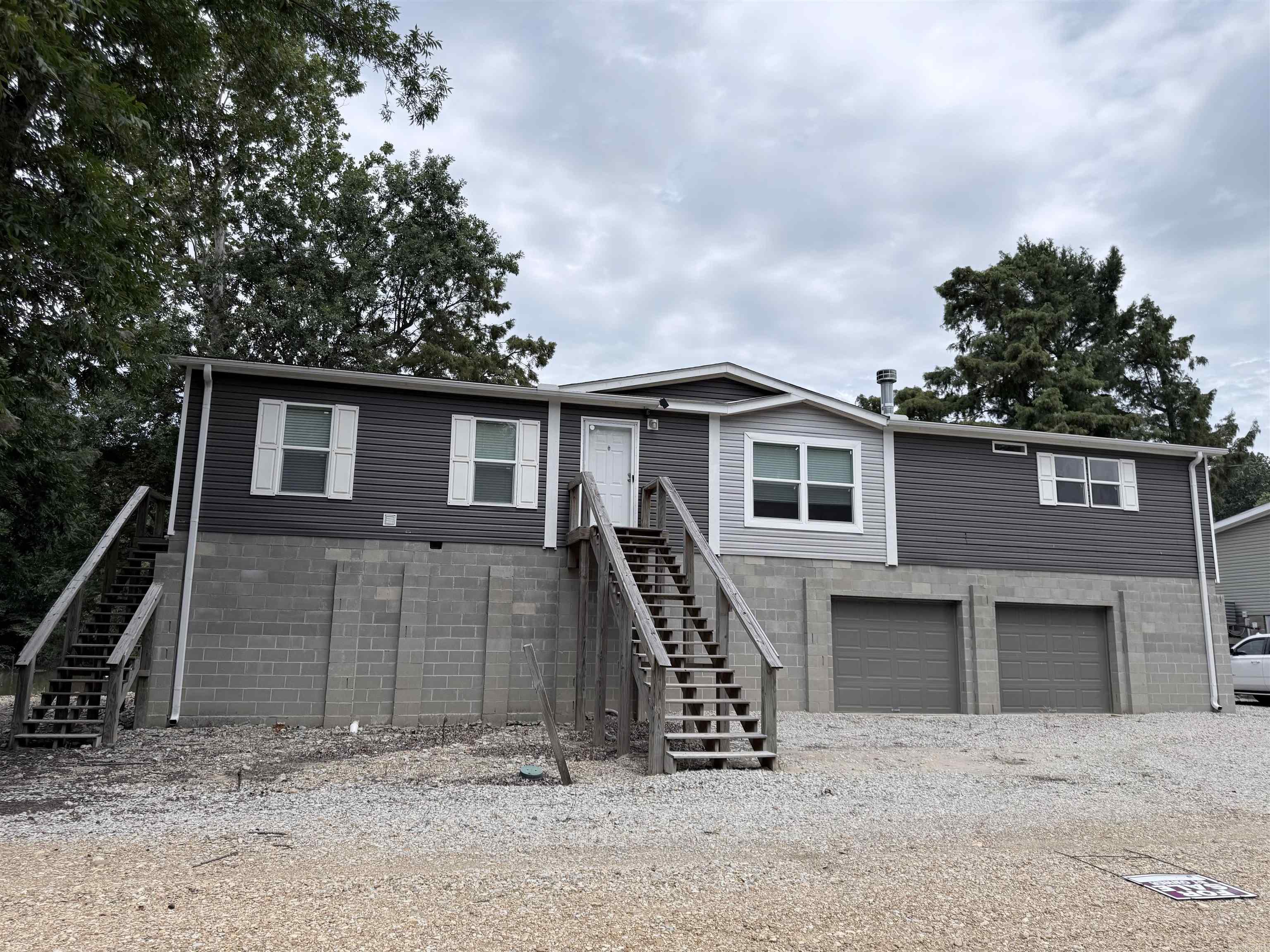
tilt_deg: +10.4
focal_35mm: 24
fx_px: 881
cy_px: 476
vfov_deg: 56.8
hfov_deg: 71.6
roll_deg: -1.5
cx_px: 635
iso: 80
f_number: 1.78
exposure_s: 1/6173
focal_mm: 6.76
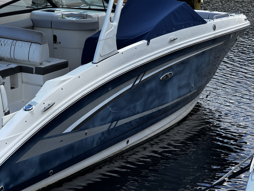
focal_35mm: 120
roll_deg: -0.7
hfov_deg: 16.4
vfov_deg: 12.3
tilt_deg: -12.8
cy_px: 96
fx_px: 881
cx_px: 127
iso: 50
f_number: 2.8
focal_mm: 15.66
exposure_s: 1/261
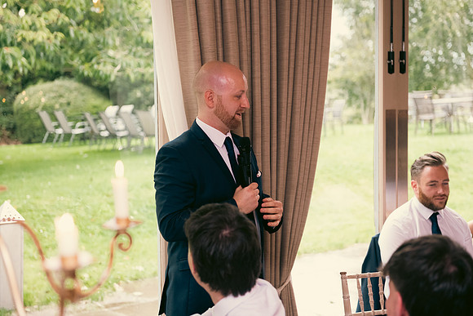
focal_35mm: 70
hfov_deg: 28.8
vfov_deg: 19.5
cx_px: 236
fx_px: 920
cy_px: 158
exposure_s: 1/160
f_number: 3.5
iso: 1000
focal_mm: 70
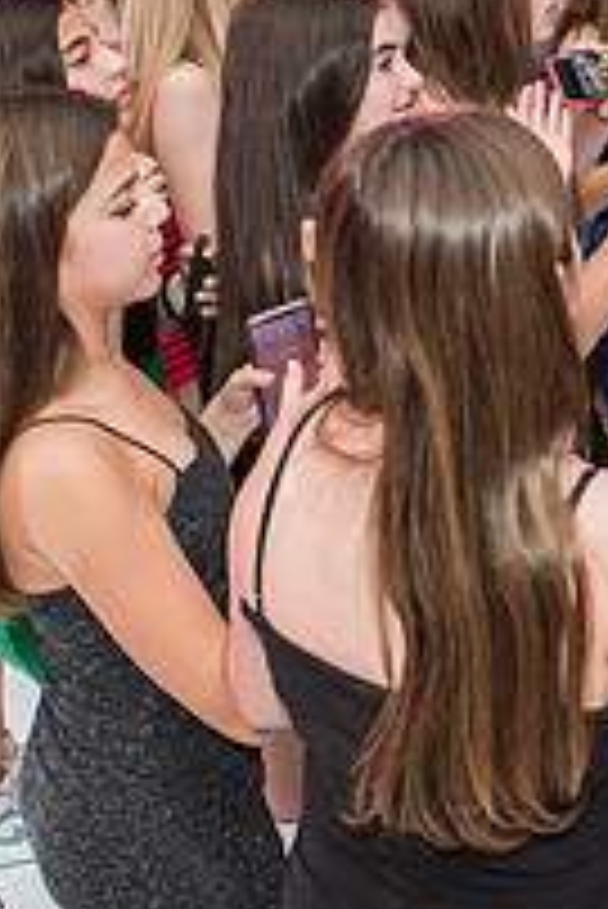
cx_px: 788
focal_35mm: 69
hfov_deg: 18.4
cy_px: 124
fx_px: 1745
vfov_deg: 28.3
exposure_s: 1/100
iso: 1250
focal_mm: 24
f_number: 4
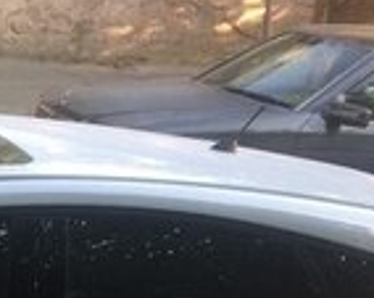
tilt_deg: -27.1
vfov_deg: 11.1
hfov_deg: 13.5
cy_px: 471
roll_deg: -4.0
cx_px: -240
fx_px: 1458
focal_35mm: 132
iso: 32
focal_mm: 4.15
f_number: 2.2
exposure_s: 1/100
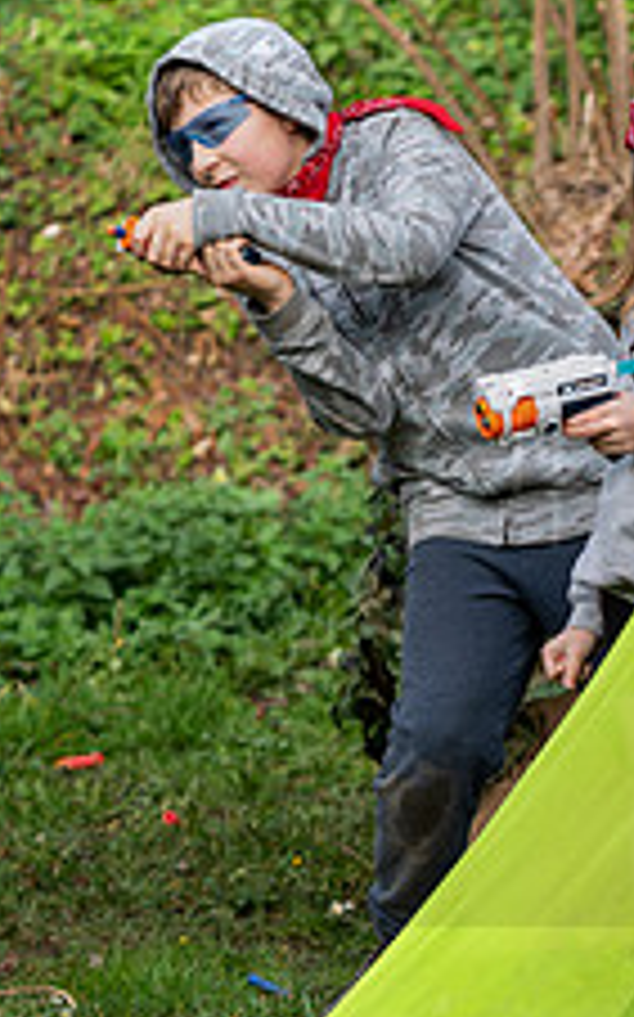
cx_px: 1086
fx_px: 6173
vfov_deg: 9.4
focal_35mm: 223
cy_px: 535
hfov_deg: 5.8
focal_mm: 81
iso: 100
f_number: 2.8
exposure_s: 1/500
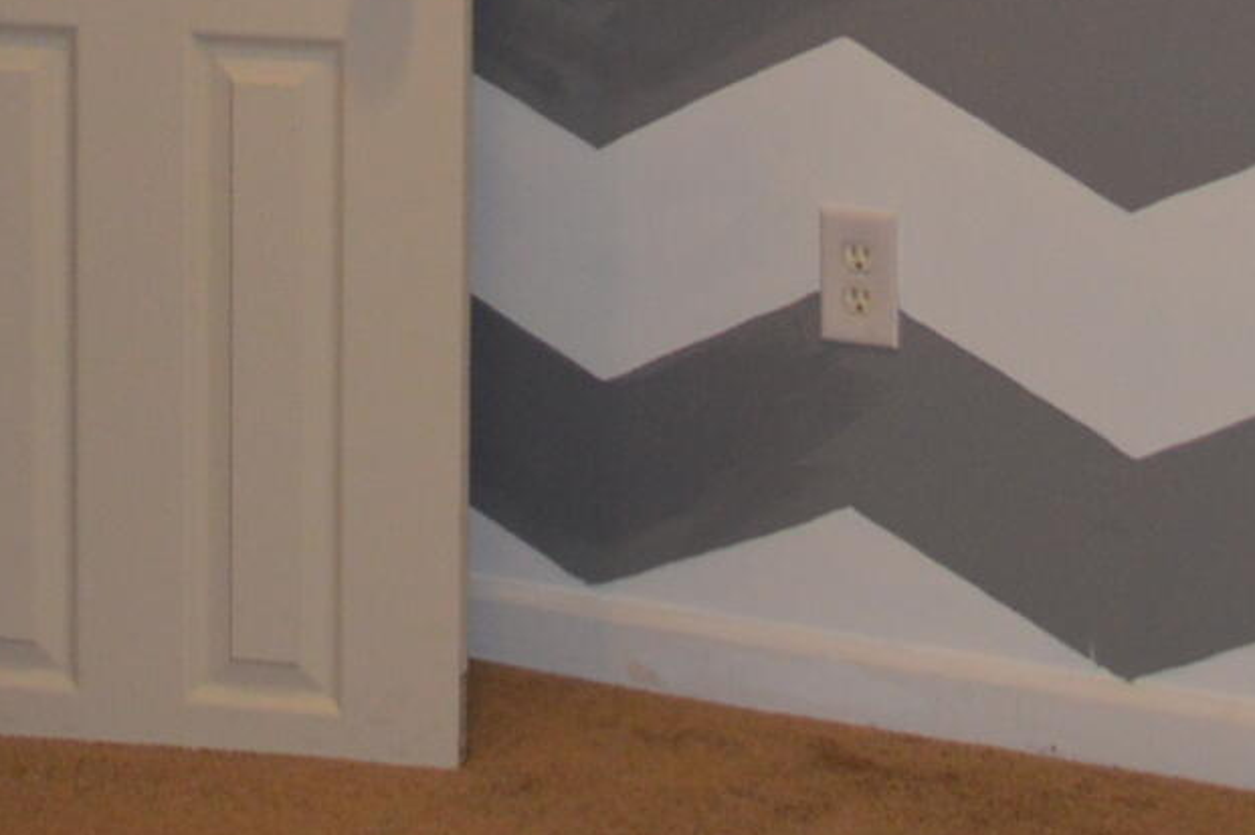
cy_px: -441
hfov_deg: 14.1
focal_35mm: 145
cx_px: 232
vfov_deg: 9.2
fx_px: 5051
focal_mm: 20
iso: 500
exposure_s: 1/60
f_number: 3.8
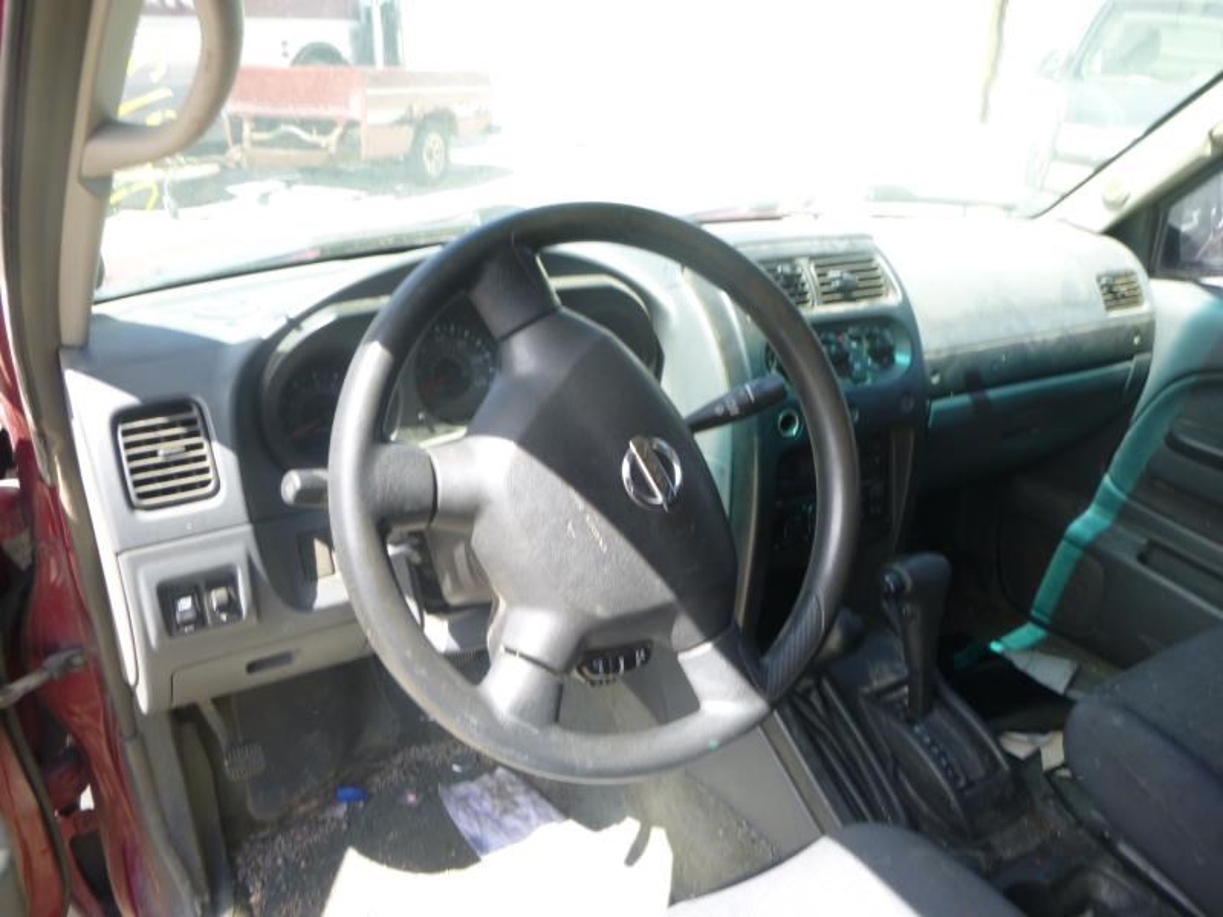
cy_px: 458
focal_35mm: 25
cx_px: 612
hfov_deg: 69.4
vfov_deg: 54.9
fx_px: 883
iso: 100
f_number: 3.9
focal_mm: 4.5
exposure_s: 1/60
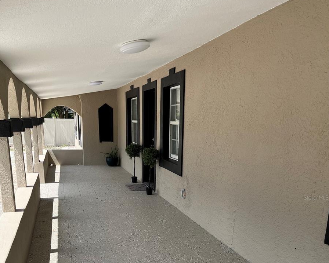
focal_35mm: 34
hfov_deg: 52.8
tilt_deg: -12.1
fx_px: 331
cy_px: 197
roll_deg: -1.6
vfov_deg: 42.0
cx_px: 164
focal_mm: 5.1
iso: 50
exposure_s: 1/1355
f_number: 1.6
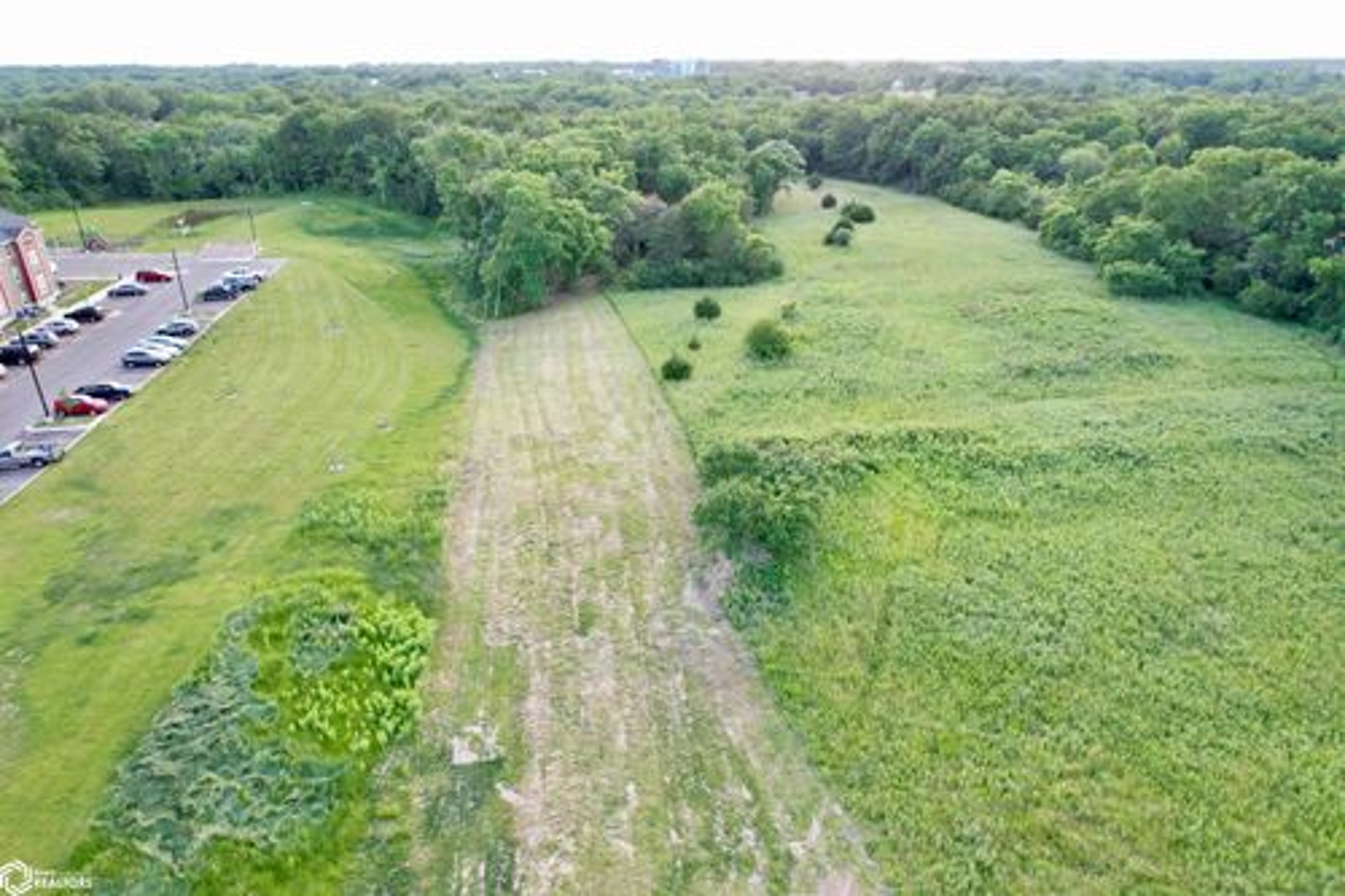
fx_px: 822
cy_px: 448
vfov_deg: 57.2
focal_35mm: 22
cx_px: 672
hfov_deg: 78.6
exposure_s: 1/80
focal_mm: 8.38
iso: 150
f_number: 2.8
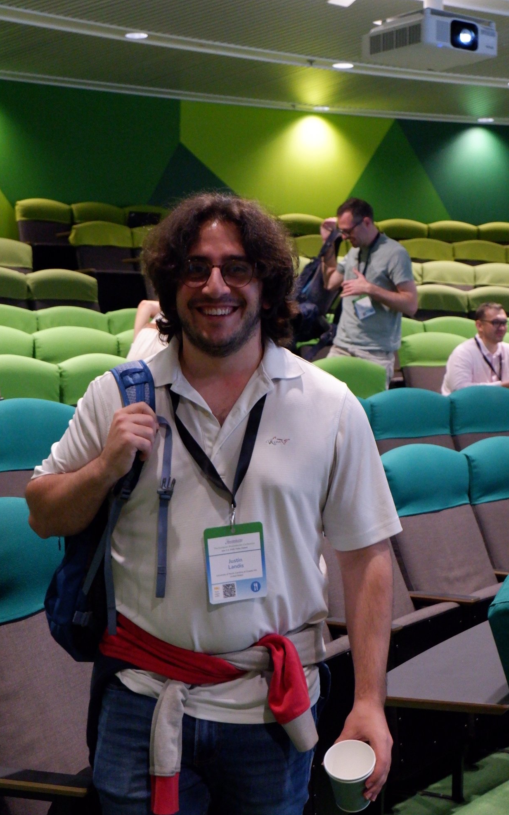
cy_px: 405
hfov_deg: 21.3
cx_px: 272
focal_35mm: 61
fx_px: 1354
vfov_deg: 33.5
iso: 6400
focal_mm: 39.6
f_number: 5.6
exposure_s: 1/180
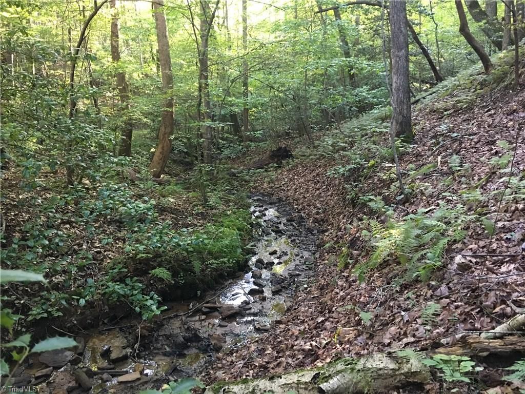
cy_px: 197
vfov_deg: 48.2
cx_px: 262
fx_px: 440
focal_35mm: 29
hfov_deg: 61.7
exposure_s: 1/10
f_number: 2.2
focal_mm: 4.15
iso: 100
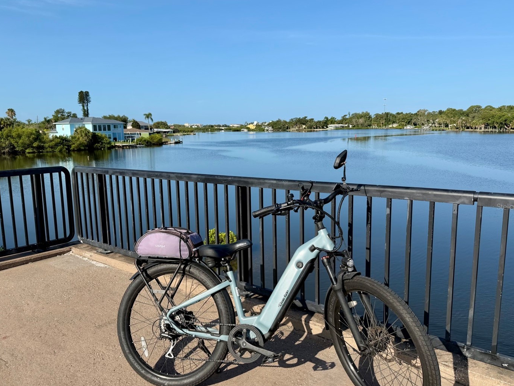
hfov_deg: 63.3
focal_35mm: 28
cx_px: 232
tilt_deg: -9.6
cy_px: 206
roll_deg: +1.1
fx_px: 416
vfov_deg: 49.7
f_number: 1.78
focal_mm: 6.76
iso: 80
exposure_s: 1/4673
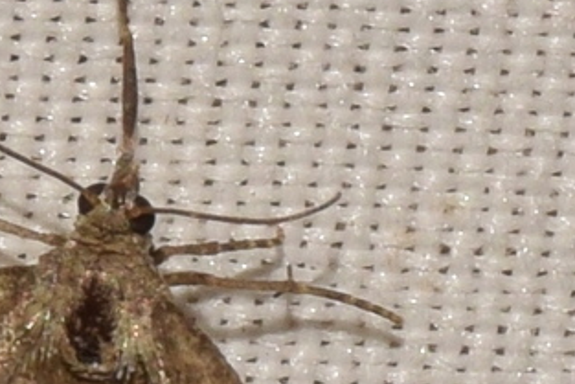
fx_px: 10258
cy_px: 445
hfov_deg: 3.2
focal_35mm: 642
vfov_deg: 2.1
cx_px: 21
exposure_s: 1/160
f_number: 14
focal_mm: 140
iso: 200
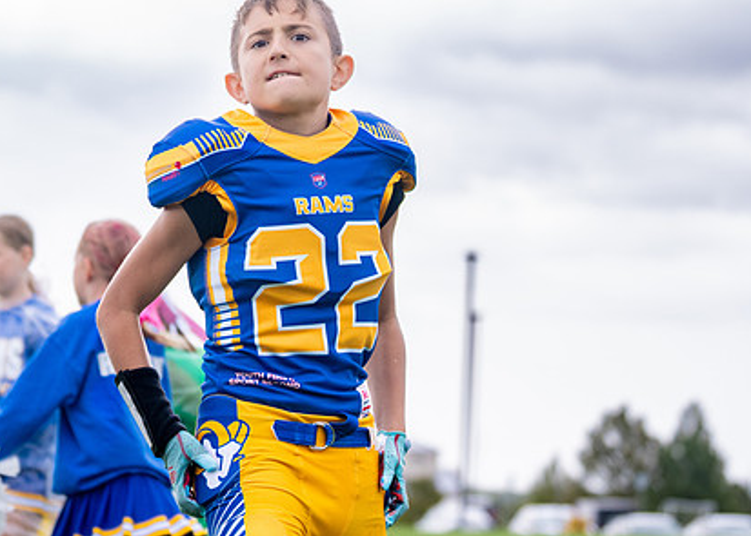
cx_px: 213
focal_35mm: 143
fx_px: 3050
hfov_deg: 14.0
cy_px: 129
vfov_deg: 10.0
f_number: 2.8
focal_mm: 70
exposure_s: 1/1250
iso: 500
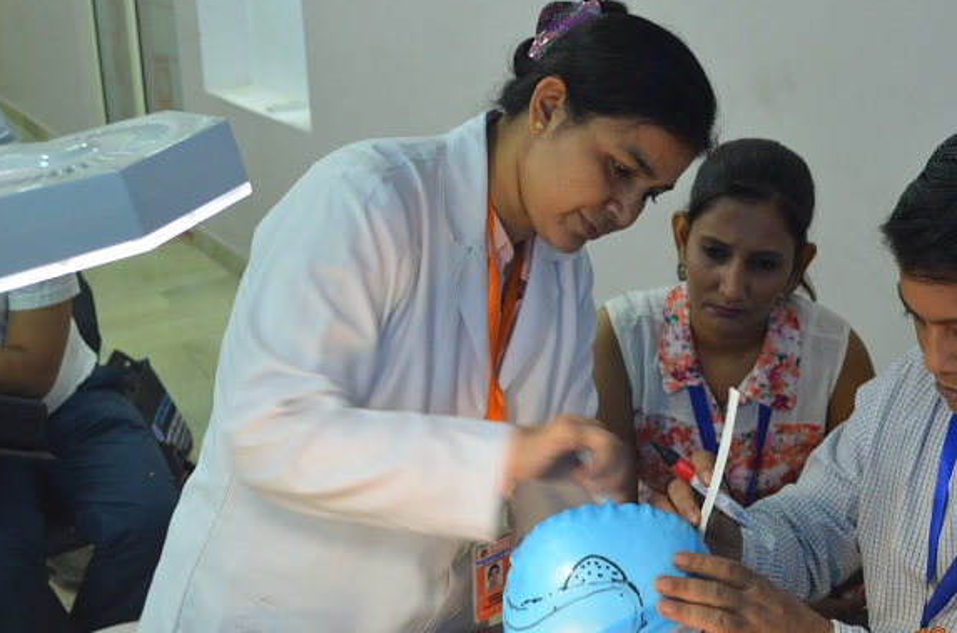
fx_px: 1644
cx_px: 586
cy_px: 294
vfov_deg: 21.8
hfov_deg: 32.3
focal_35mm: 62
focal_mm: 32
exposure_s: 1/30
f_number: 4.8
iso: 800
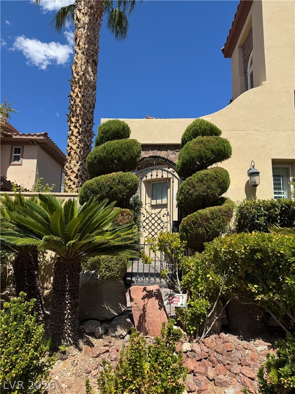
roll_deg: +0.3
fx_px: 273
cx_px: 148
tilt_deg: +10.0
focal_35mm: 24
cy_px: 197
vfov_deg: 71.6
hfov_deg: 56.8
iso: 80
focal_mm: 6.76
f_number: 1.78
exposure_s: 1/4049
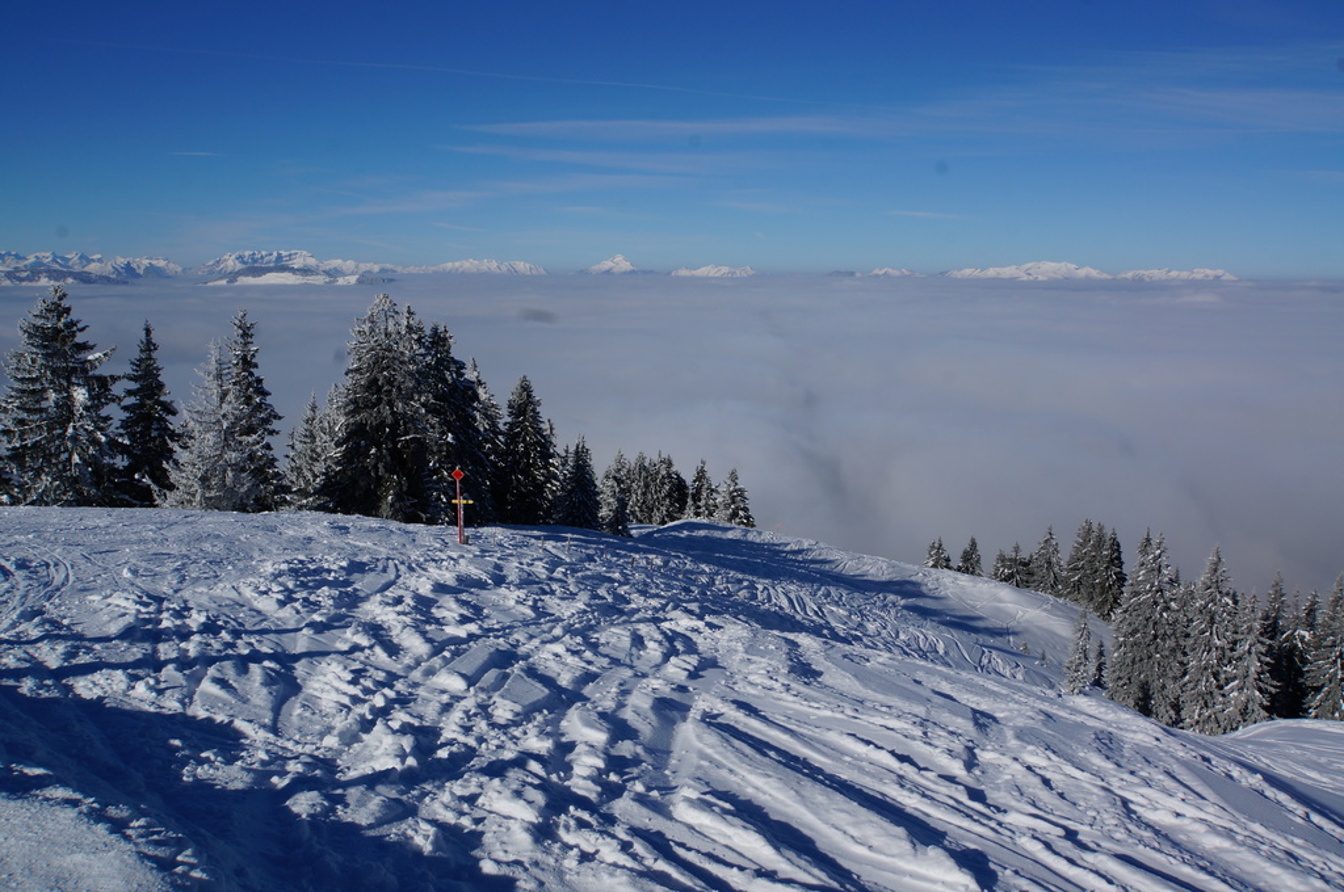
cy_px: 446
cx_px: 672
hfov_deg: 59.8
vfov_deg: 41.8
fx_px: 1169
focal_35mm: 31
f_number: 16
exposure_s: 1/250
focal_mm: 20.9
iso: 100
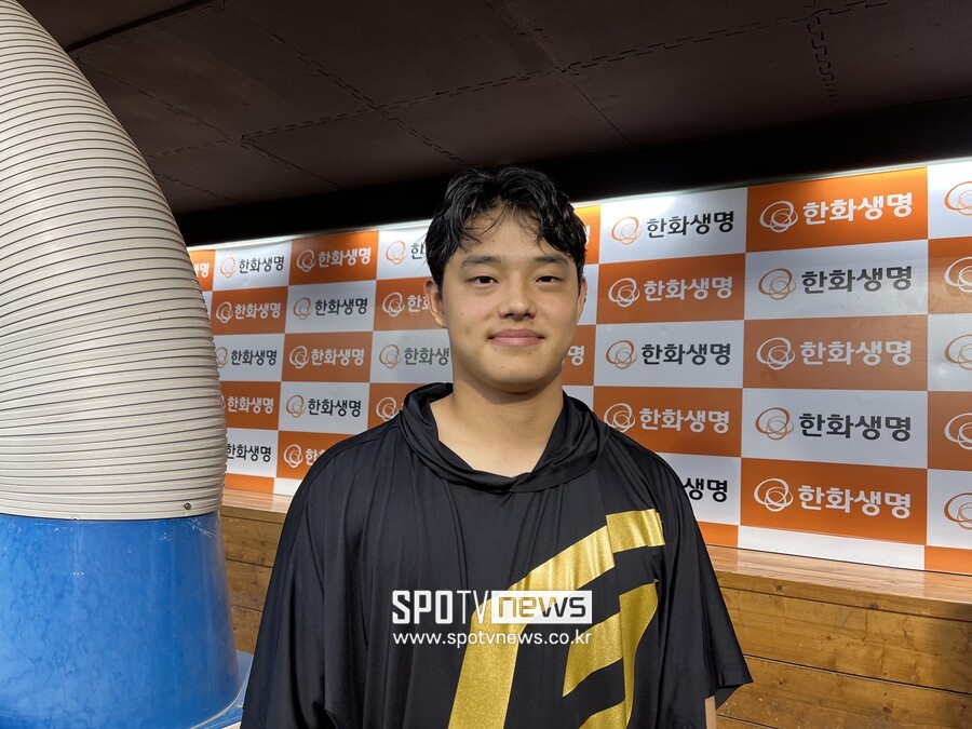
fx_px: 730
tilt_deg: +3.2
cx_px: 486
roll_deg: -2.1
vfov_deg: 53.1
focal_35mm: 26
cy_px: 364
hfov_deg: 67.3
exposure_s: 1/120
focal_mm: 5.1
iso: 100
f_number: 1.6
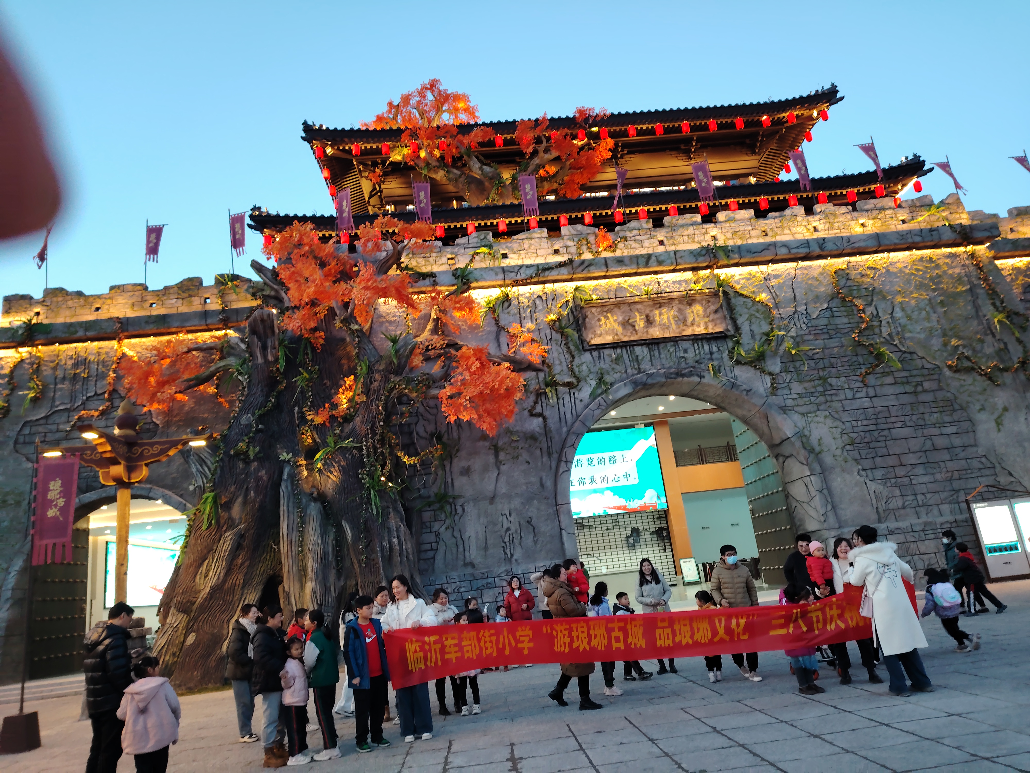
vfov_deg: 56.8
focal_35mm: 24
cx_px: 515
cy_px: 386
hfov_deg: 71.6
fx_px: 714
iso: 1572
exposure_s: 1/100
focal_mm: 5.25
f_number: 1.75
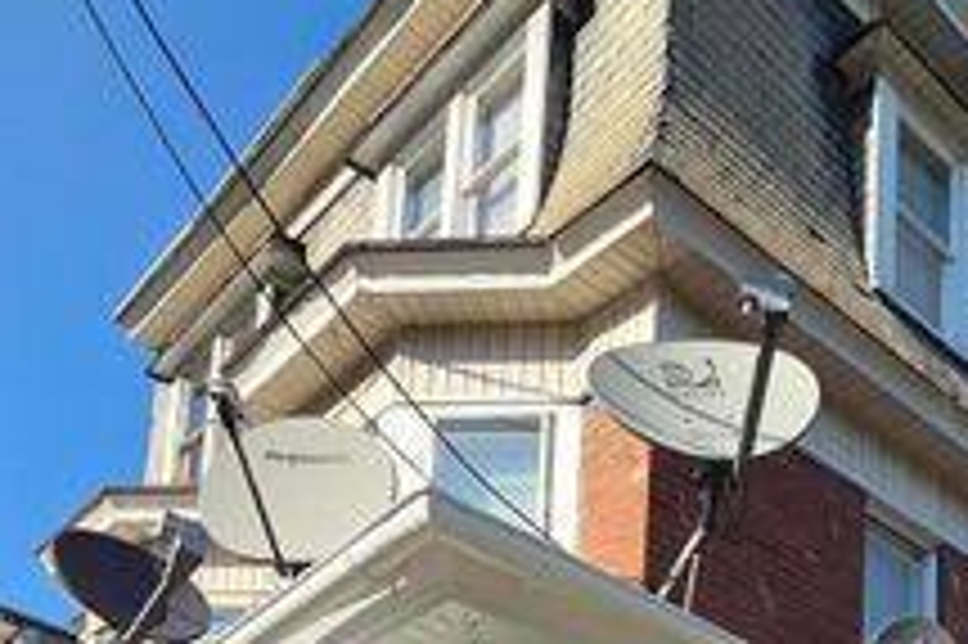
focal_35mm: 42
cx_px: 756
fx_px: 1128
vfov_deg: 24.1
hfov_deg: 44.5
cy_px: 998
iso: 50
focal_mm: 2.2
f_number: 2.2
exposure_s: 1/1457
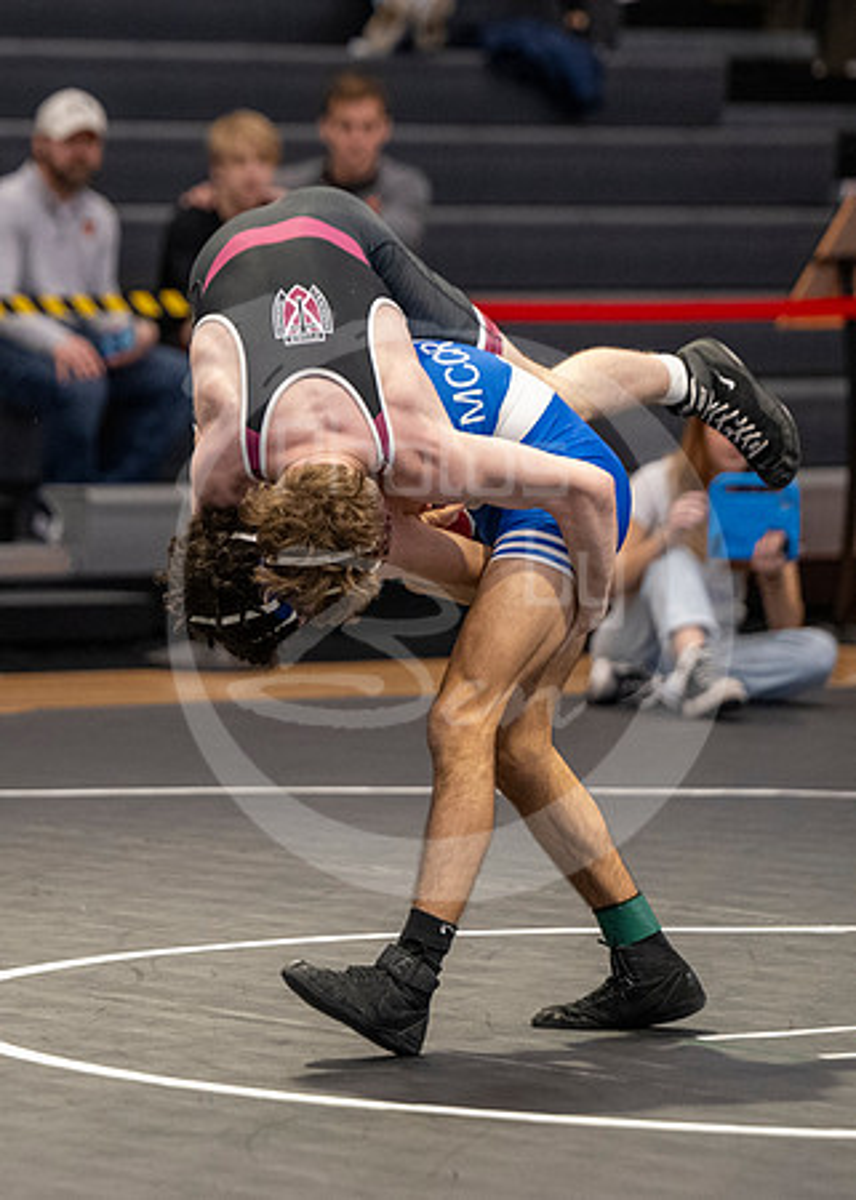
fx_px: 8464
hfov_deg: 5.8
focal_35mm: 248
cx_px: 199
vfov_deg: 8.1
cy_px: 703
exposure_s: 1/1000
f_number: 2.8
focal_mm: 135
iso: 3200
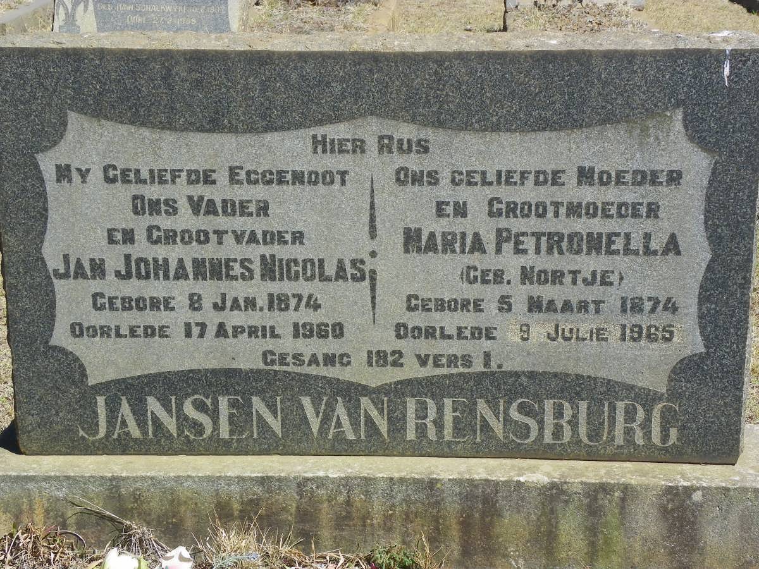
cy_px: 284
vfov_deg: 20.2
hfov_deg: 26.7
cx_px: 380
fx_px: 1601
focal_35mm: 73
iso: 64
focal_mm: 13
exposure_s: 1/160
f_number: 5
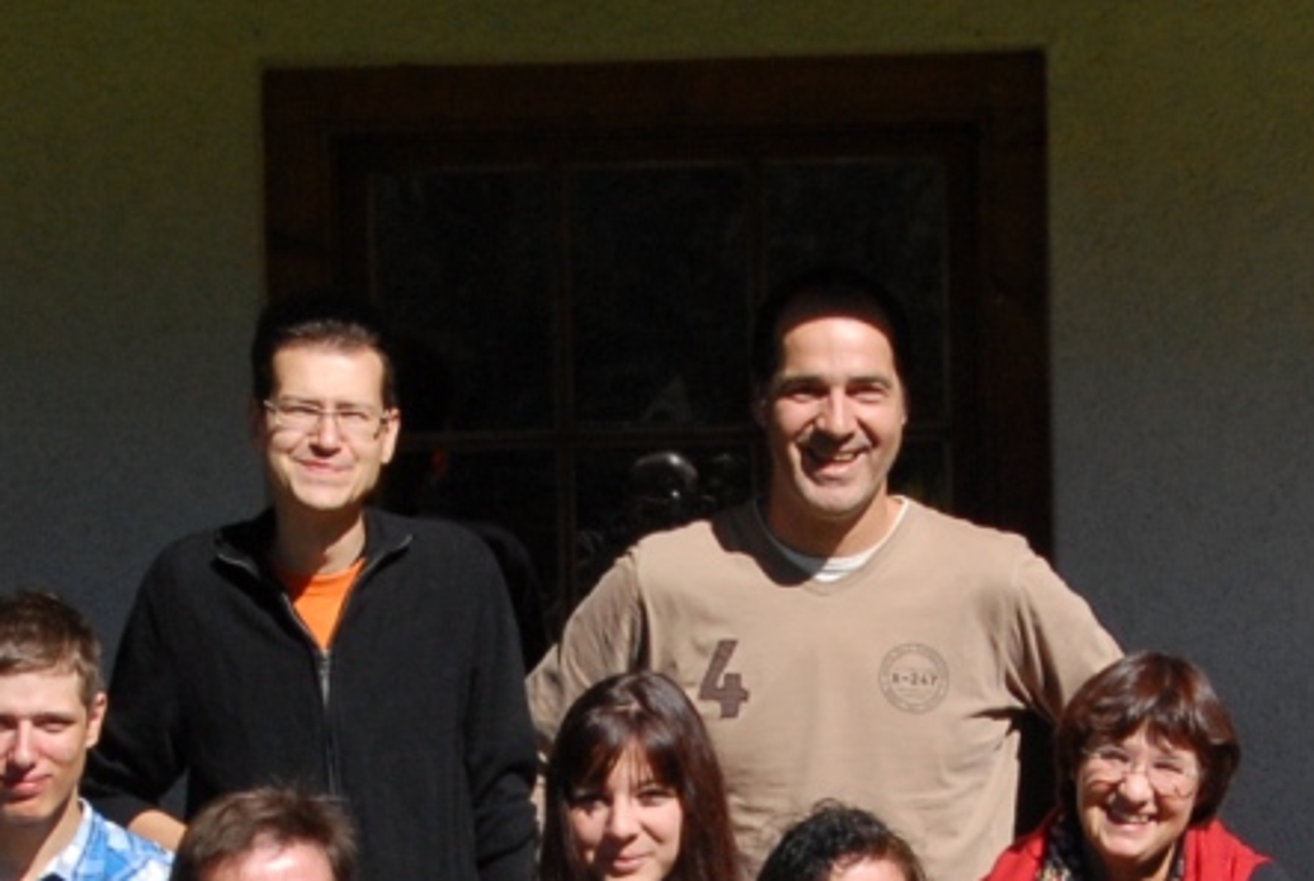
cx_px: 599
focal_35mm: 218
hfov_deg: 9.4
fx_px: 7970
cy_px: 1041
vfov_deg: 6.3
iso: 320
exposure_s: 1/400
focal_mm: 36
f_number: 10
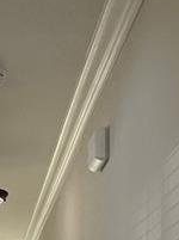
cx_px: -116
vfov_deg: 15.2
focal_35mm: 111
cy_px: 442
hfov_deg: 12.4
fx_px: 768
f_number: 1.8
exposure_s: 1/120
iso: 25
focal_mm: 3
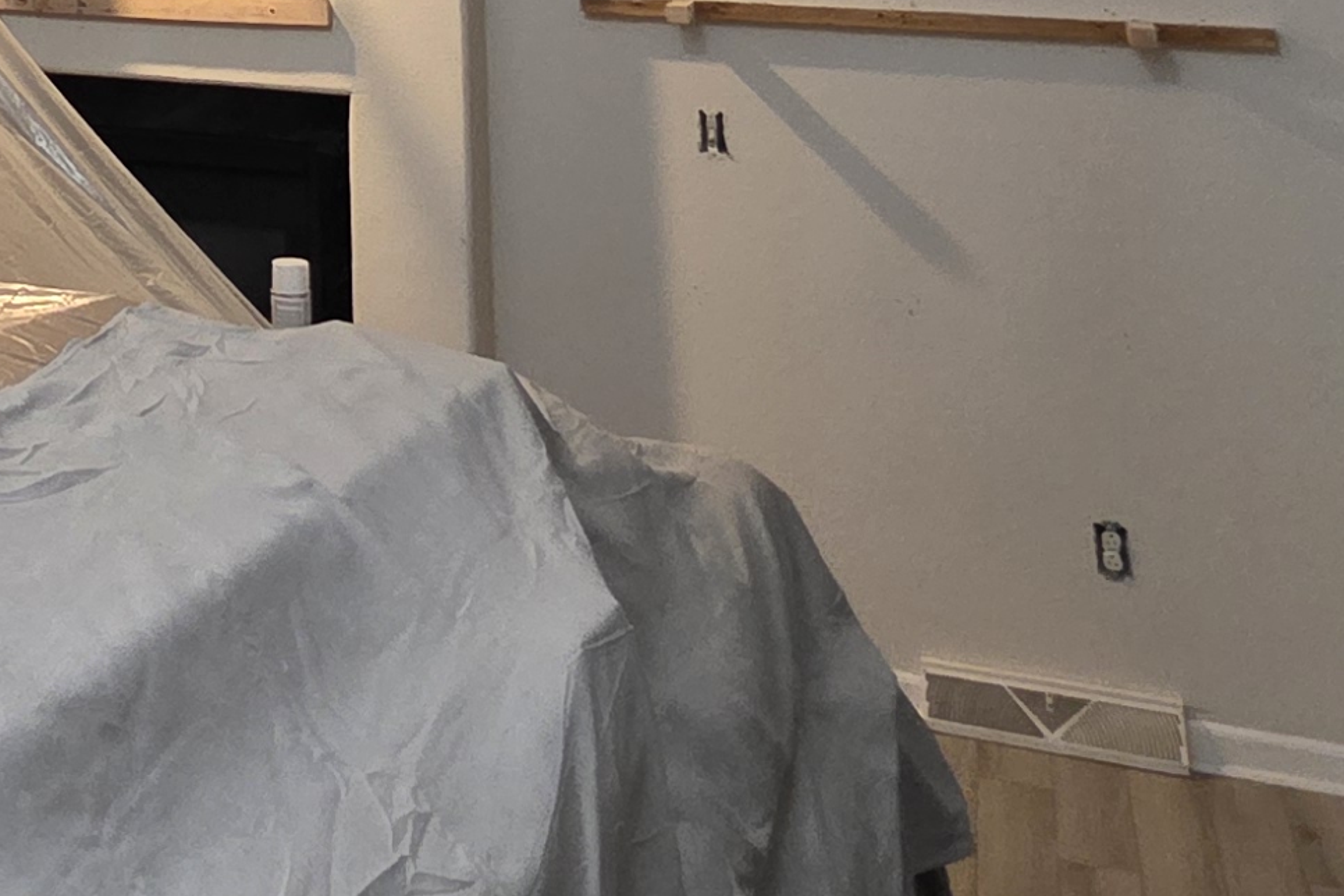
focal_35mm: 56
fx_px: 2091
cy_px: -555
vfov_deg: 19.9
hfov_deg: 32.0
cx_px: -89
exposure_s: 1/60
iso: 640
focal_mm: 2.2
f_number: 1.9
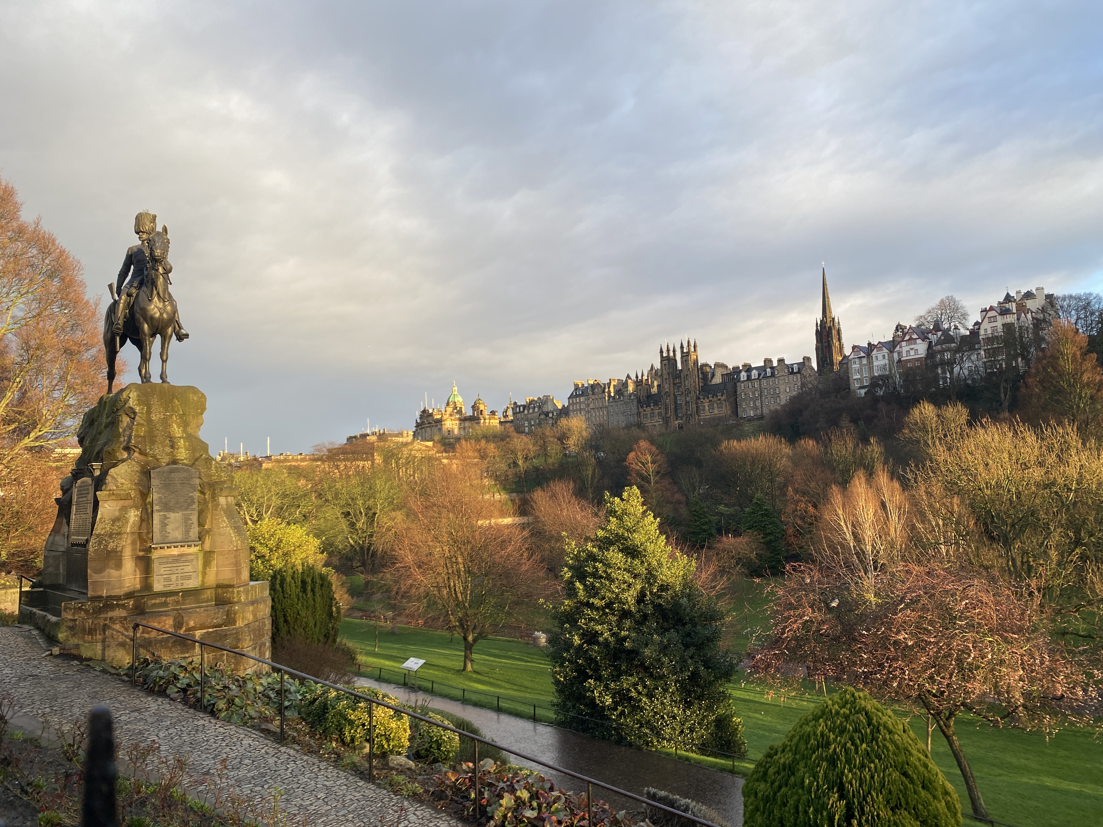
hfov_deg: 67.3
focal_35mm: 26
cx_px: 552
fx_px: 828
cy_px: 414
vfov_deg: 53.1
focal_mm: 4.25
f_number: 1.8
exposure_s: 1/293
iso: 32
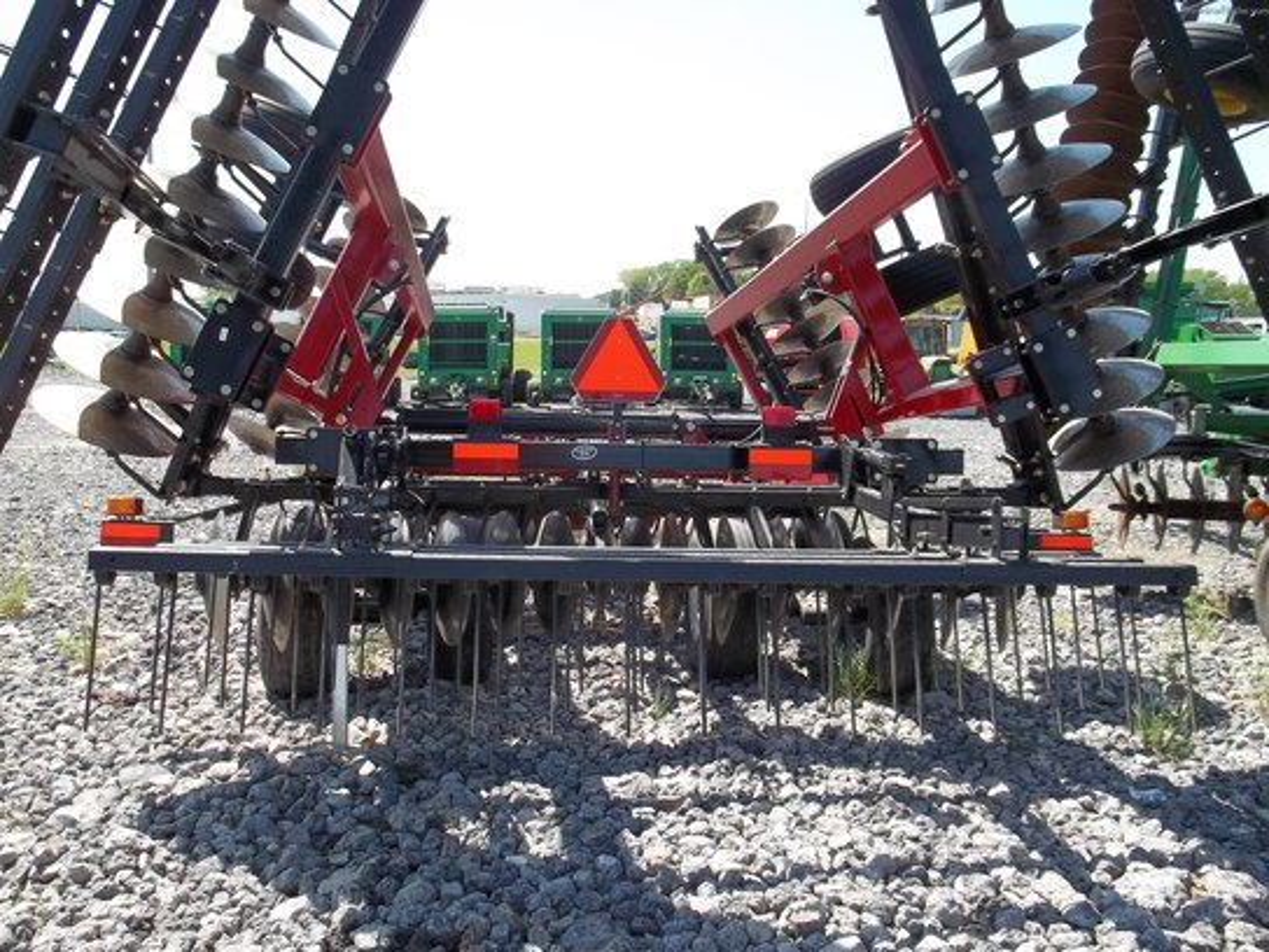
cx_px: 634
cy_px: 476
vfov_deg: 42.9
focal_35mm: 33
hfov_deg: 55.4
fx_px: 1210
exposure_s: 1/400
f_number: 3.3
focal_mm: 5.9
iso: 64
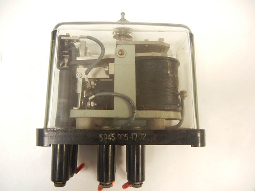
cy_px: 96
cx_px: 128
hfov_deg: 60.0
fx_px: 221
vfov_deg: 46.8
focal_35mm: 30
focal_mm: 5.4
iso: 332
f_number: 3.5
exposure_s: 1/30
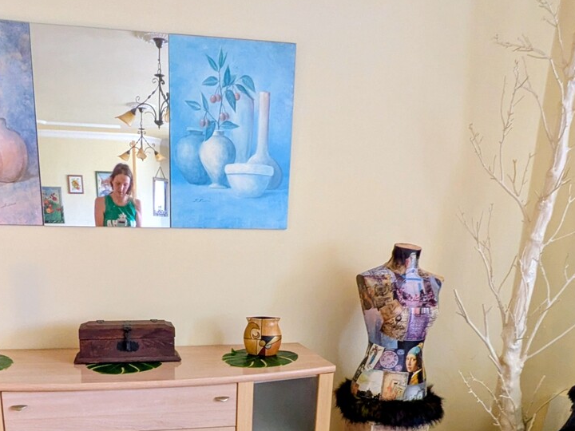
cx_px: 218
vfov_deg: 45.8
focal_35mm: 28
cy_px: 374
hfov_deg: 62.6
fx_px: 465
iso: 542
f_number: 2.2
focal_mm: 1.83
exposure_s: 1/33.3
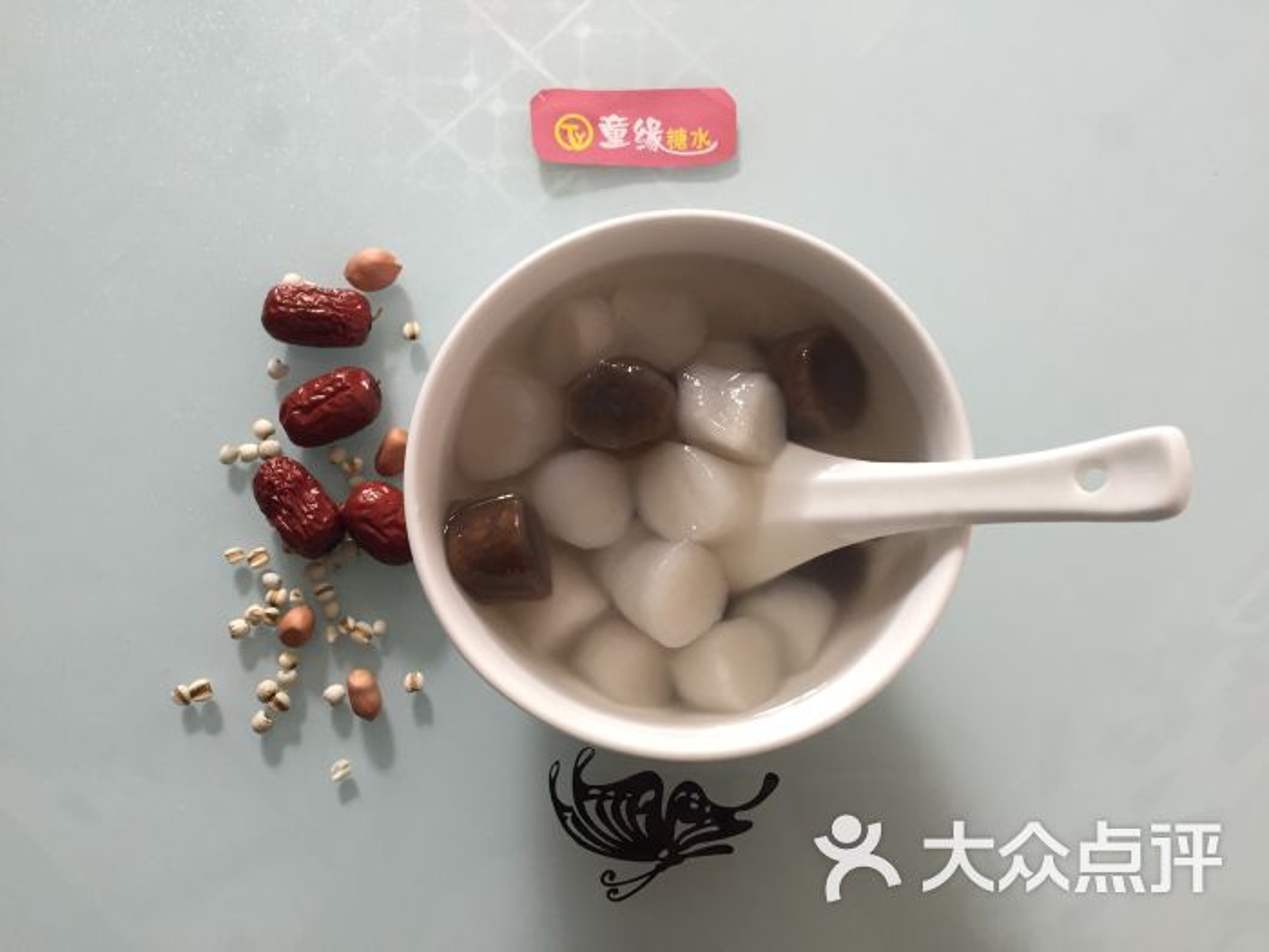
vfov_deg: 48.2
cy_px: 476
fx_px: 1063
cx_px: 634
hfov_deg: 61.7
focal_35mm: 29
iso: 100
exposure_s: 1/33
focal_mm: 4.15
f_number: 2.2
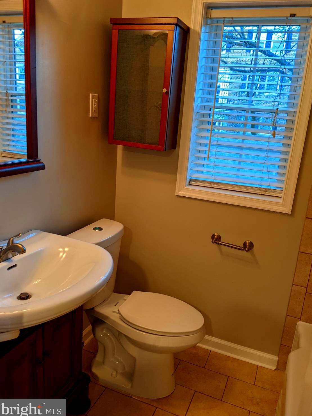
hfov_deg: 49.8
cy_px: 206
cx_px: 158
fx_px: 336
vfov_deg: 63.4
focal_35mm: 28
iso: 46
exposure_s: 1/24
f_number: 1.8
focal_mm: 4.44
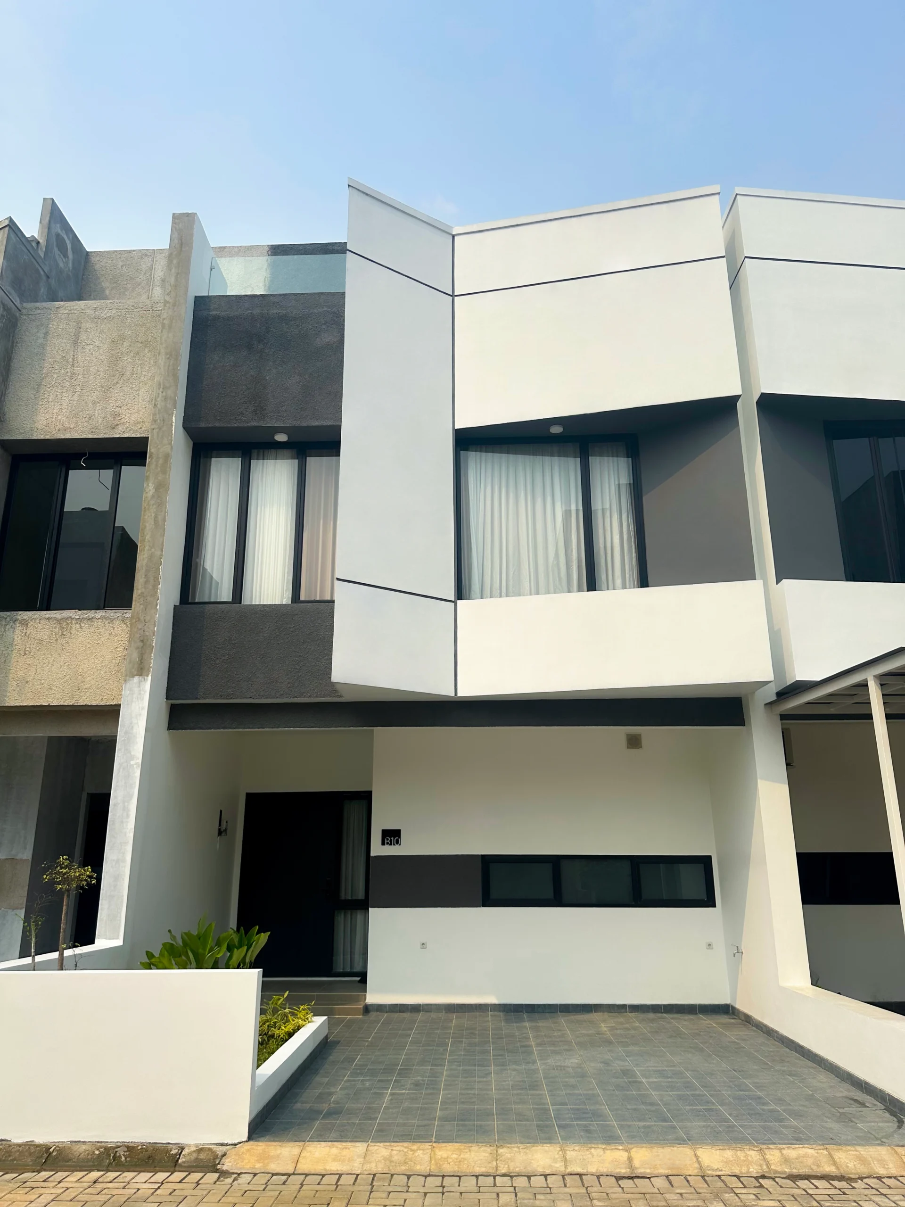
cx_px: 452
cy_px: 604
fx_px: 837
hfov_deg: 56.8
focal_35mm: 24
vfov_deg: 71.6
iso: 80
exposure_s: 1/8197
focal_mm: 6.86
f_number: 1.78
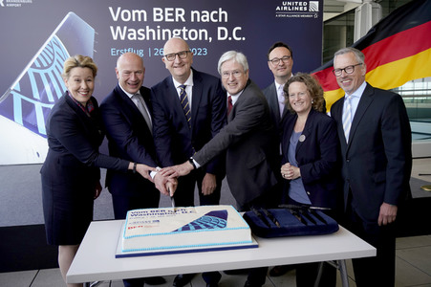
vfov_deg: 42.3
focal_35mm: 31
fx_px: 371
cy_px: 144
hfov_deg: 60.3
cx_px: 216
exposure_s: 1/320
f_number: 5
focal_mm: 31
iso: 640
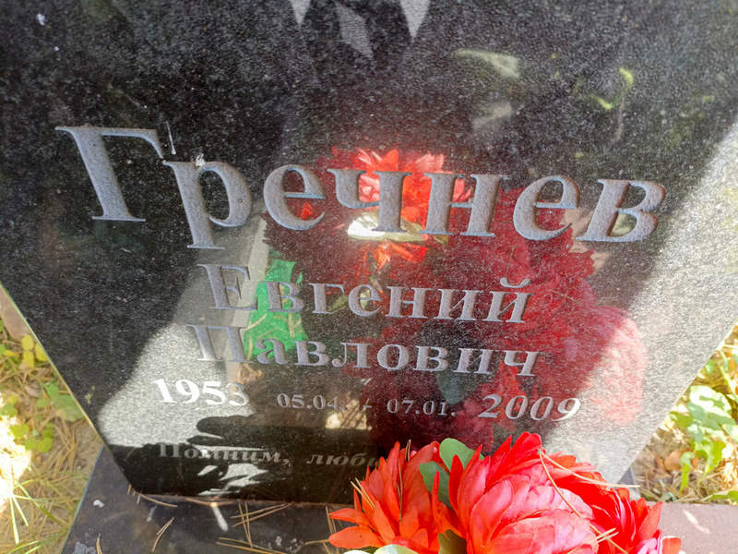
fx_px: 533
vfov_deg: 54.9
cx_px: 369
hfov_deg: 69.4
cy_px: 277
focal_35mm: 25
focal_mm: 4.76
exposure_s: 1/120
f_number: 1.69
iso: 294
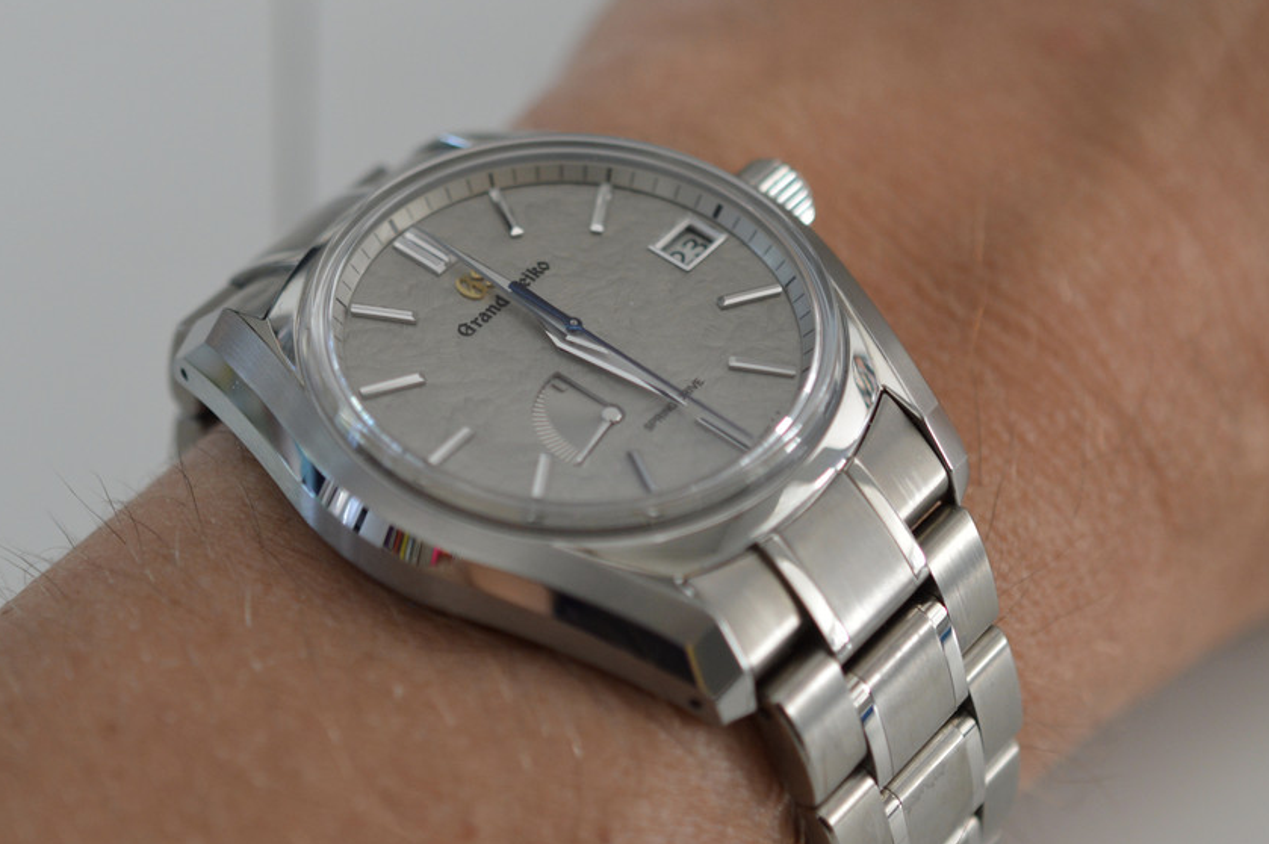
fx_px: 3029
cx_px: 551
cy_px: 414
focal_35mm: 86
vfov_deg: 15.9
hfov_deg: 23.6
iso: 400
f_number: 4
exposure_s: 1/60
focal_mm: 40
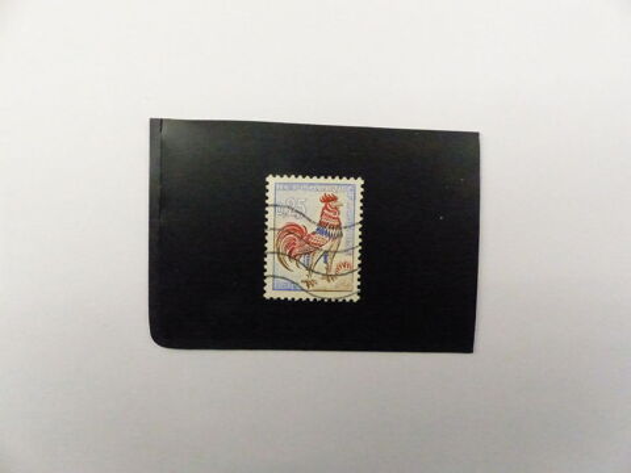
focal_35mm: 25
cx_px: 316
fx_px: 456
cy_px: 236
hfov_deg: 69.4
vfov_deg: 54.9
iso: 3200
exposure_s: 1/250
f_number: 3.5
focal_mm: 4.5
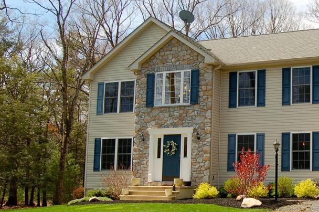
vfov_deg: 22.9
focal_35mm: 59
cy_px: 118
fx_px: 522
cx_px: 268
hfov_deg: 32.7
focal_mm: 22
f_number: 8
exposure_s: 1/250
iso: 200
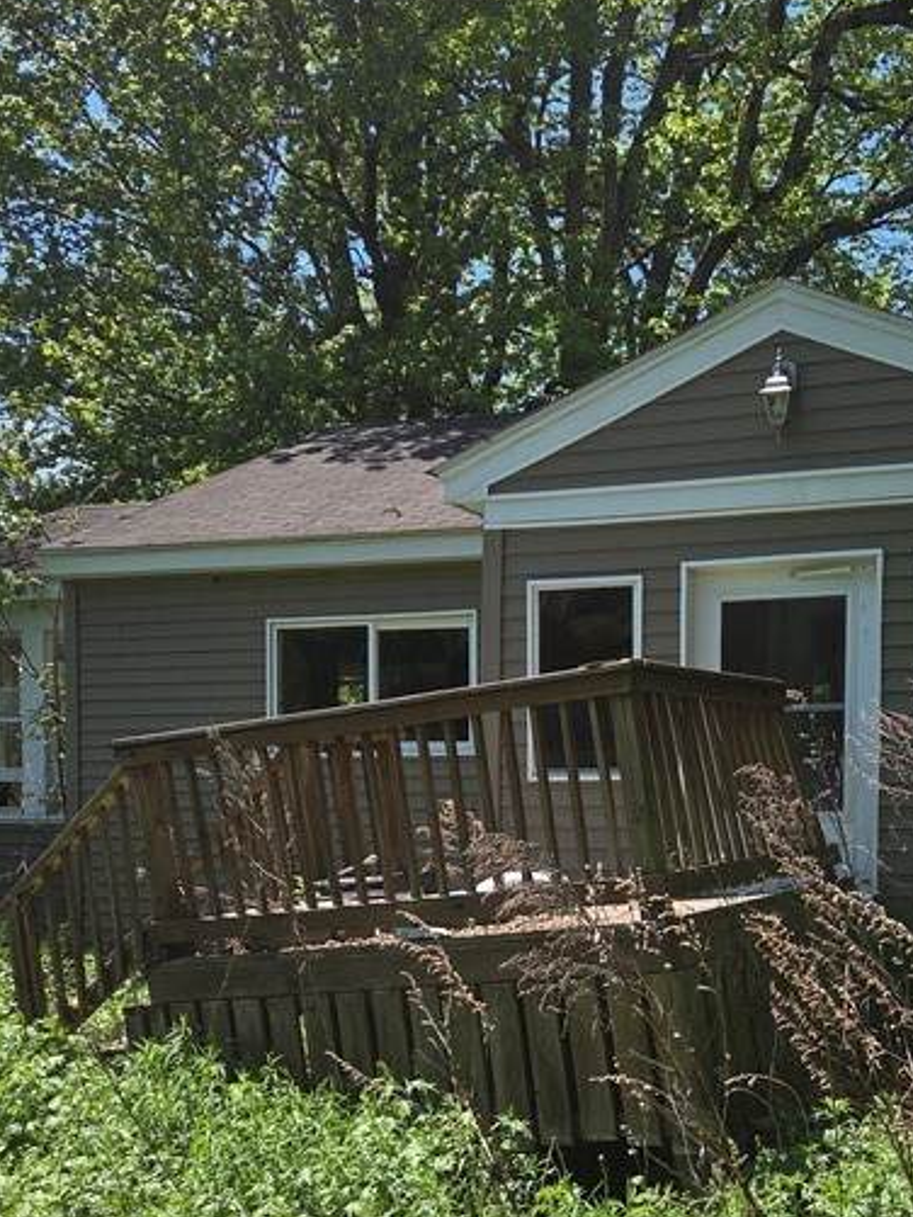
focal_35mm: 47
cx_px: 617
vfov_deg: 39.5
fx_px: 1652
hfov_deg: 30.6
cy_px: 896
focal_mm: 5.4
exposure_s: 1/3512
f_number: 1.8
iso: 80
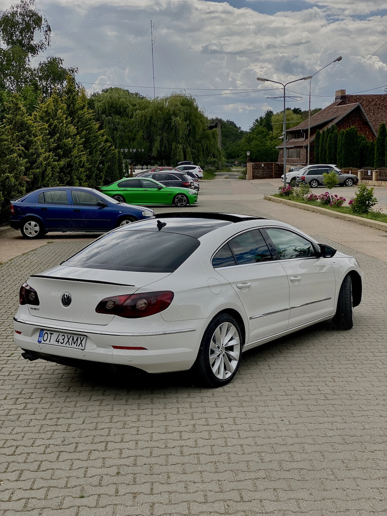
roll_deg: +0.1
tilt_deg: -6.6
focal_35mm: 52
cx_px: 194
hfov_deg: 28.0
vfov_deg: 36.8
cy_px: 258
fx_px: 775
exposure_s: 1/1261
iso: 20
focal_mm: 6
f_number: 2
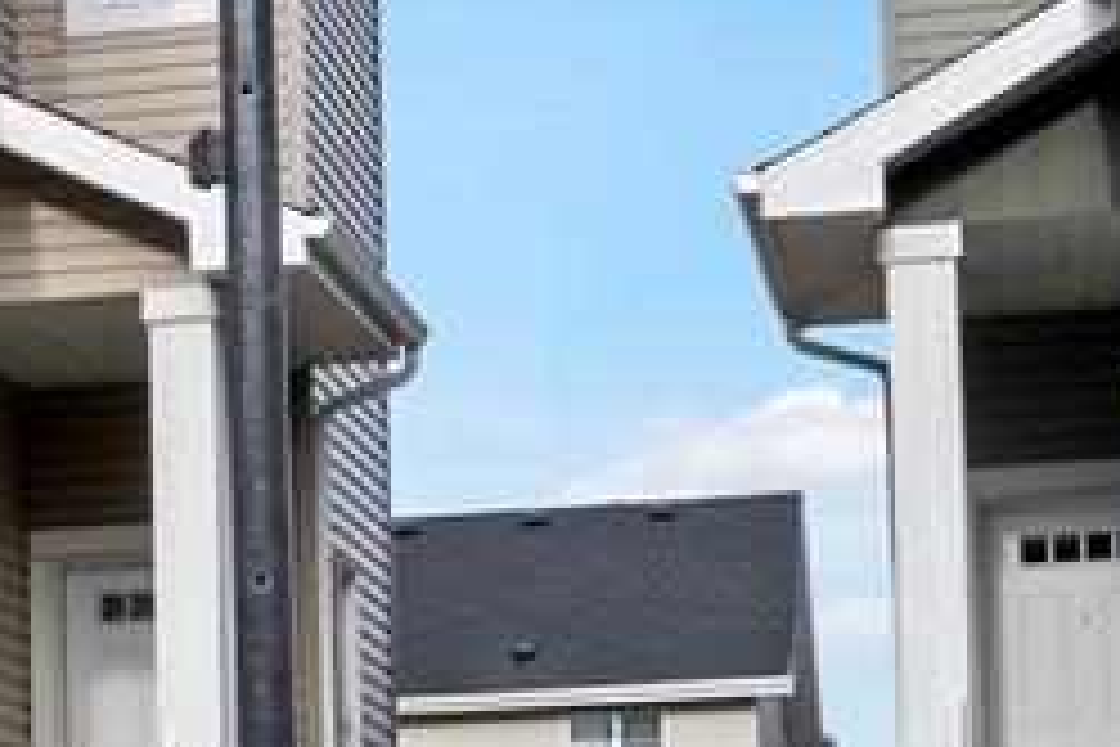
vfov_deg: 9.1
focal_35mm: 151
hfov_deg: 12.7
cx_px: -688
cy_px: 297
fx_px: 4700
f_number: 8
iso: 100
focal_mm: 24.5
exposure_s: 1/160
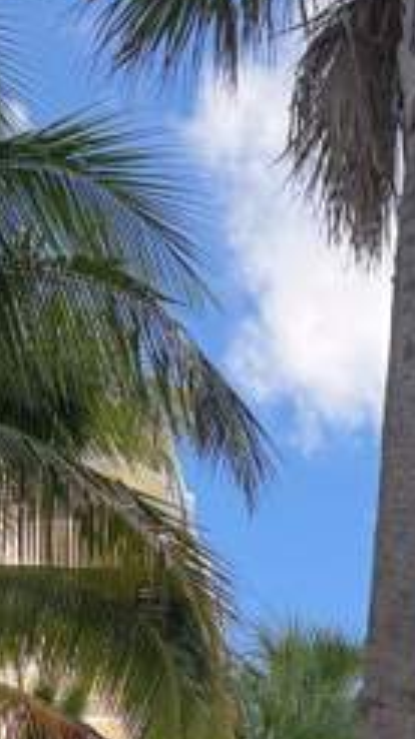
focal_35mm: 68
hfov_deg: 16.9
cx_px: 499
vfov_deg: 26.9
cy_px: 916
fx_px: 1333
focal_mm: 6.76
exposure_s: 1/931
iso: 100
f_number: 1.78
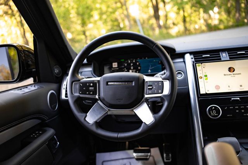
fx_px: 241
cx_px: 124
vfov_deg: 37.9
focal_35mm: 35
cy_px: 82
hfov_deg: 54.4
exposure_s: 1/200
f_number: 2.8
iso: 640
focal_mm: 35
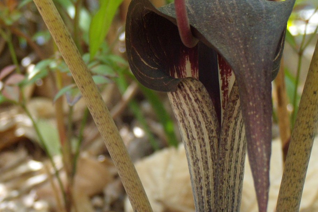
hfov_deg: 21.2
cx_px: 168
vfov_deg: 14.2
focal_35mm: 96
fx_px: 848
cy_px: 127
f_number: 4.1
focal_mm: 14.3
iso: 250
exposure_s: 1/100
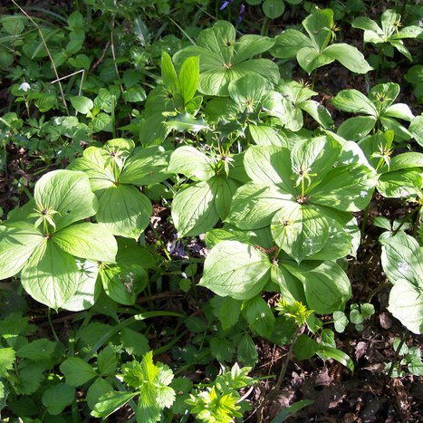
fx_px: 636
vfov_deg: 36.8
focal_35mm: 46
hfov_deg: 36.8
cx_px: 205
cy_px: 212
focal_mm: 8
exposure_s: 1/125
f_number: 2.8
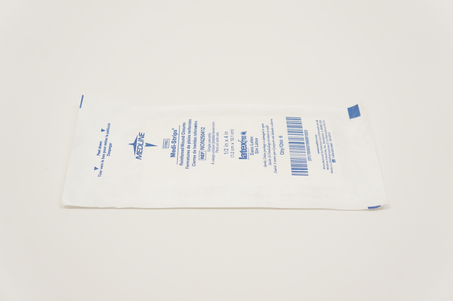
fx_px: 622
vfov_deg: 27.2
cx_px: 226
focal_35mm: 50
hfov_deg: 40.0
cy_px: 150
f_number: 6.3
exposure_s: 1/80
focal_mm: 33
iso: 400
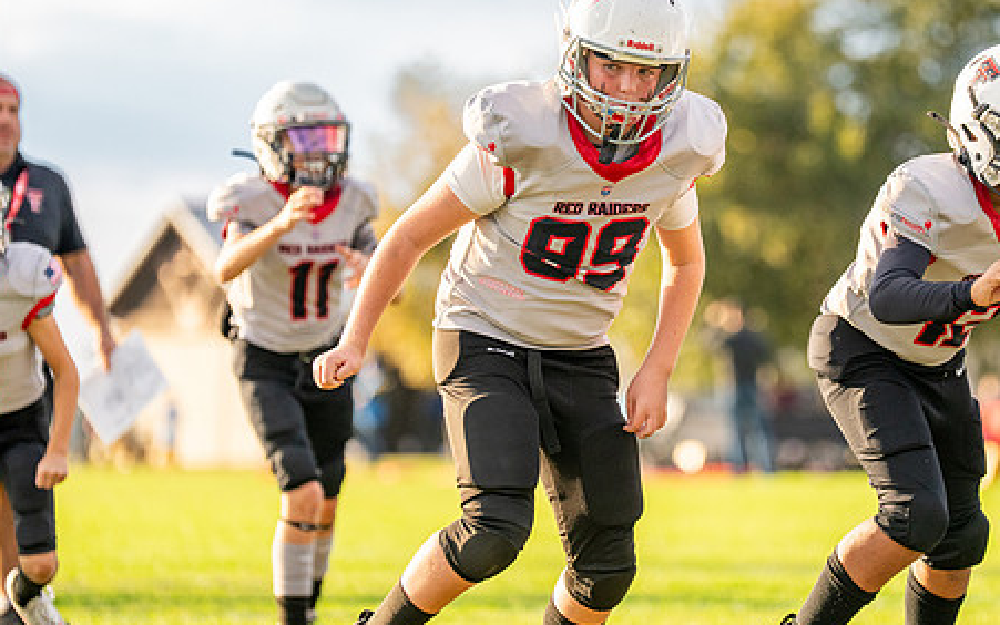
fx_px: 6623
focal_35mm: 243
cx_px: 582
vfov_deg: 5.4
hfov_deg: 8.6
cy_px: 289
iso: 500
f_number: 2.8
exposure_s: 1/2000
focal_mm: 164
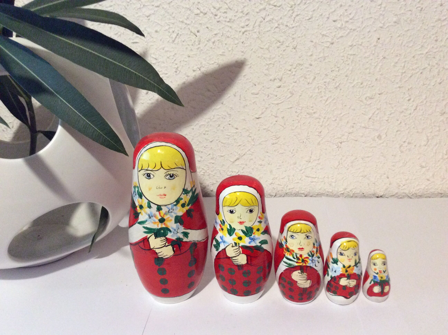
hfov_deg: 56.9
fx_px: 414
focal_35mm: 32
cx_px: 224
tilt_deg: -19.0
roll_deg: +2.9
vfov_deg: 44.1
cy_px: 168
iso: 250
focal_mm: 3.3
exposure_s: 1/20
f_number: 2.4
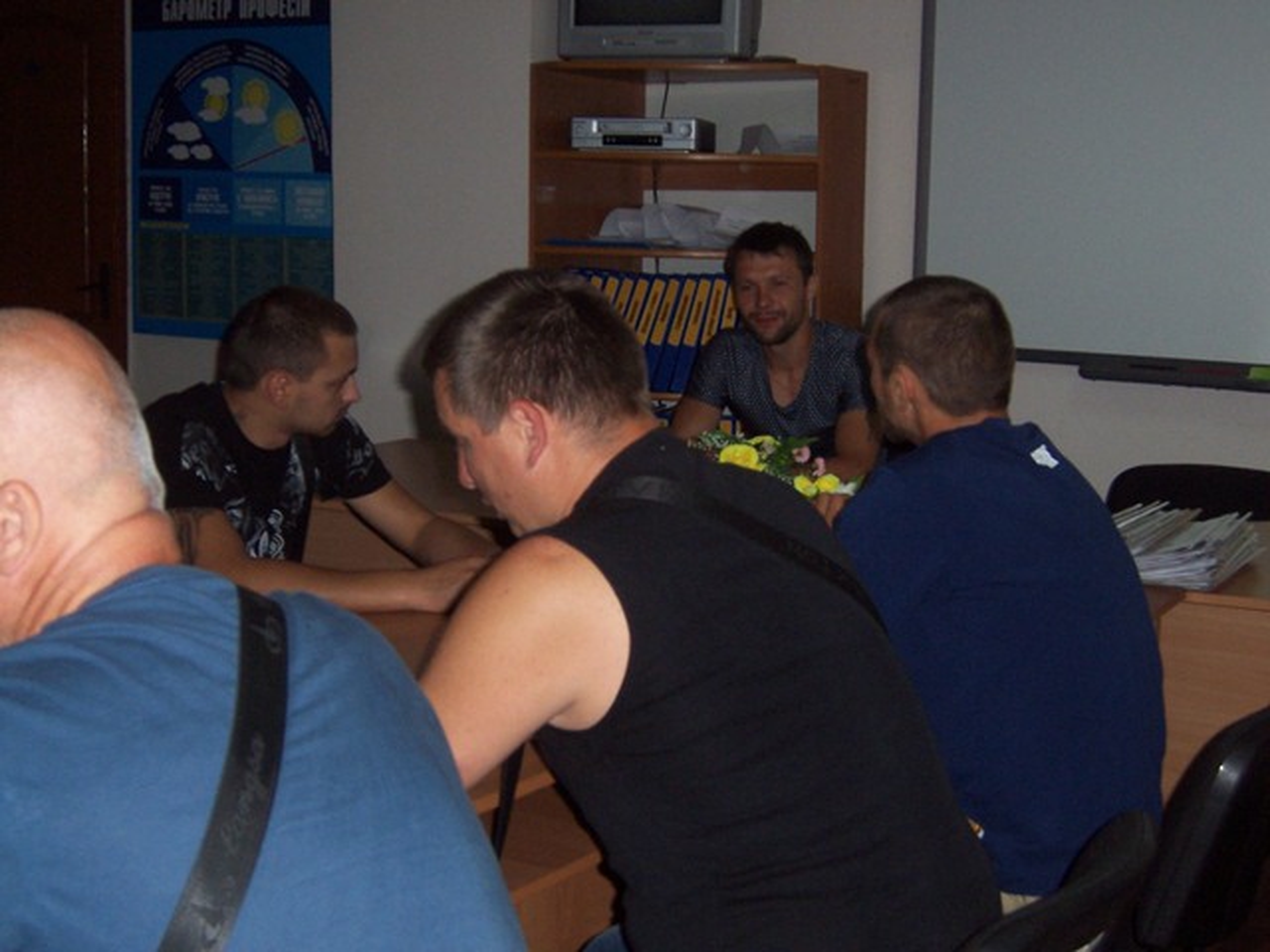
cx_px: 635
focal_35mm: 54
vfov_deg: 27.0
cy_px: 476
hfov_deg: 35.5
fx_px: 1981
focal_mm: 9
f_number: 3.6
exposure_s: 1/60
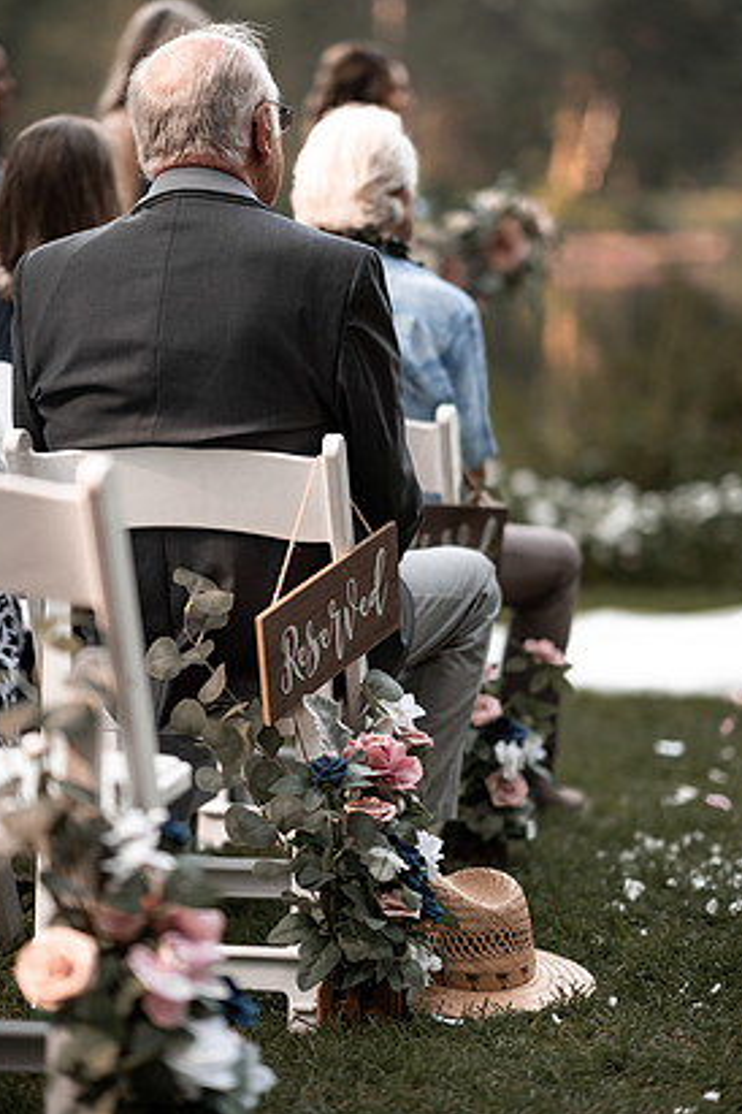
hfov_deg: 14.7
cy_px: 539
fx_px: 2875
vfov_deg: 21.9
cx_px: 366
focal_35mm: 93
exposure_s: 1/1250
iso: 100
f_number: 1.4
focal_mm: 85
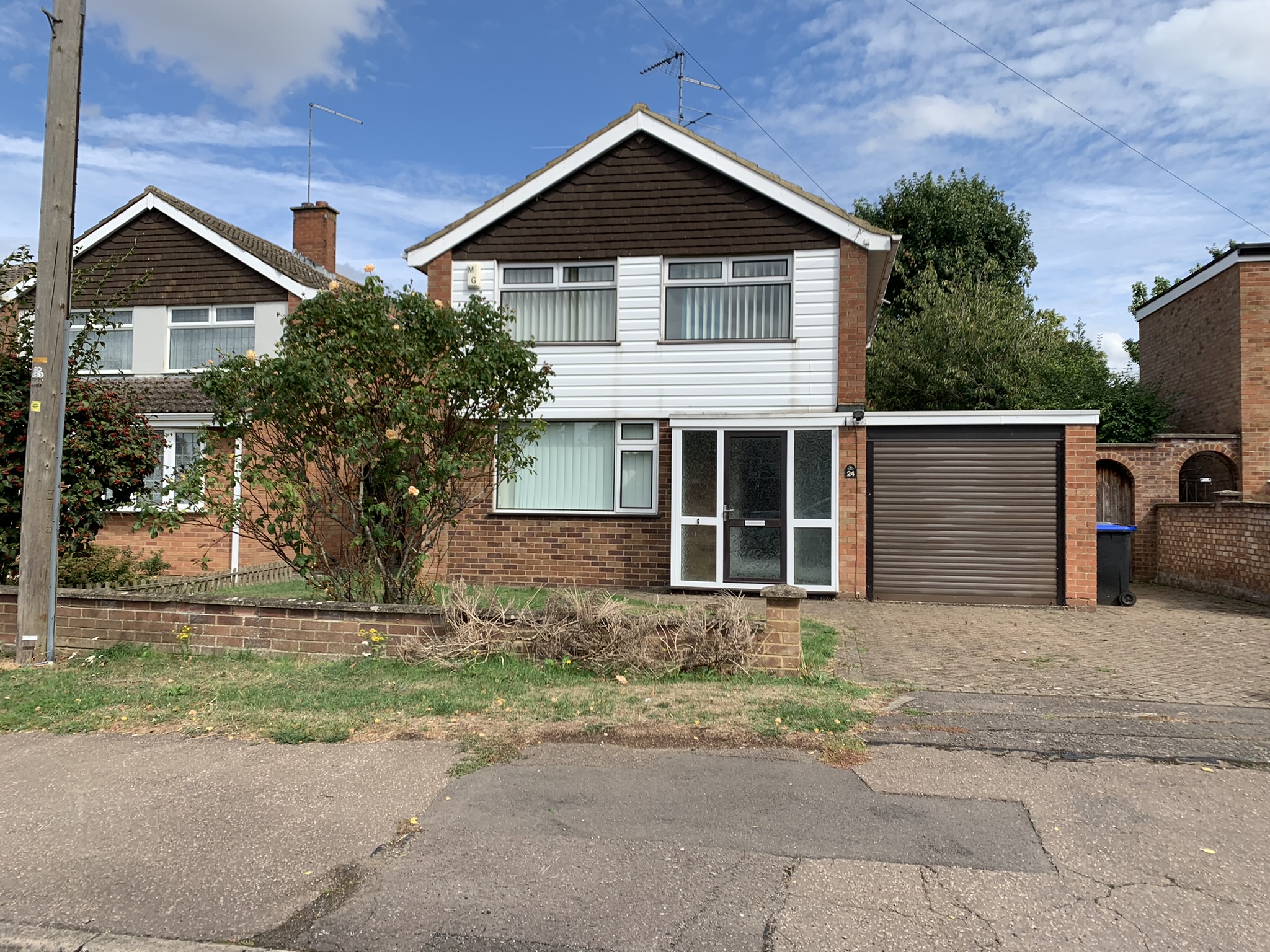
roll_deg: -1.1
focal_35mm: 26
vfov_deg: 53.1
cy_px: 476
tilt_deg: +3.4
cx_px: 635
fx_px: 954
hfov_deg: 67.3
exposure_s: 1/1748
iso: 25
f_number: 1.8
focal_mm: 4.25
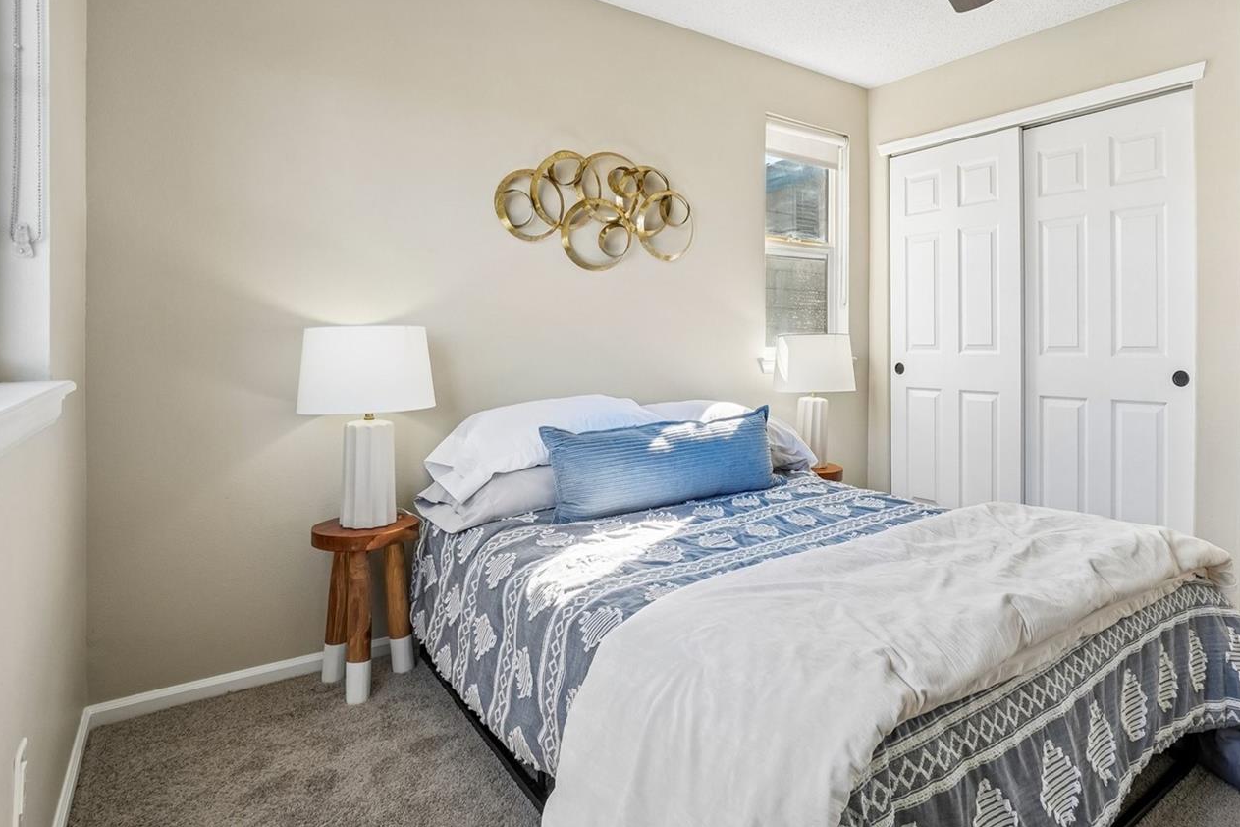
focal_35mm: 19
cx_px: 765
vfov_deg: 64.2
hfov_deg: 85.4
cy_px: 347
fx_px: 654
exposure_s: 1/80
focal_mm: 10
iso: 400
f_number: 8
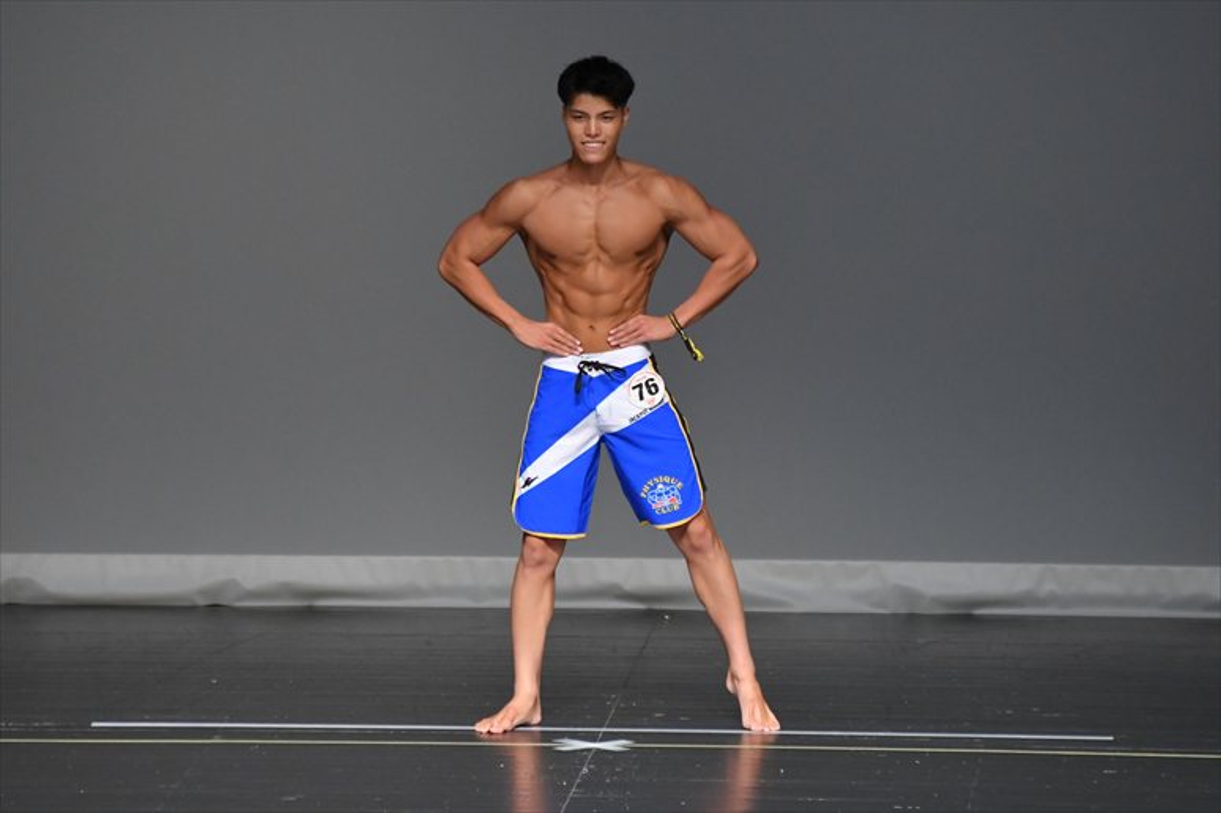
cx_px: 610
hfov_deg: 5.5
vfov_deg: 3.7
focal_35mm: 375
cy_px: 406
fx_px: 12713
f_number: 5.6
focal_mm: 250
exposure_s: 1/400
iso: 4000
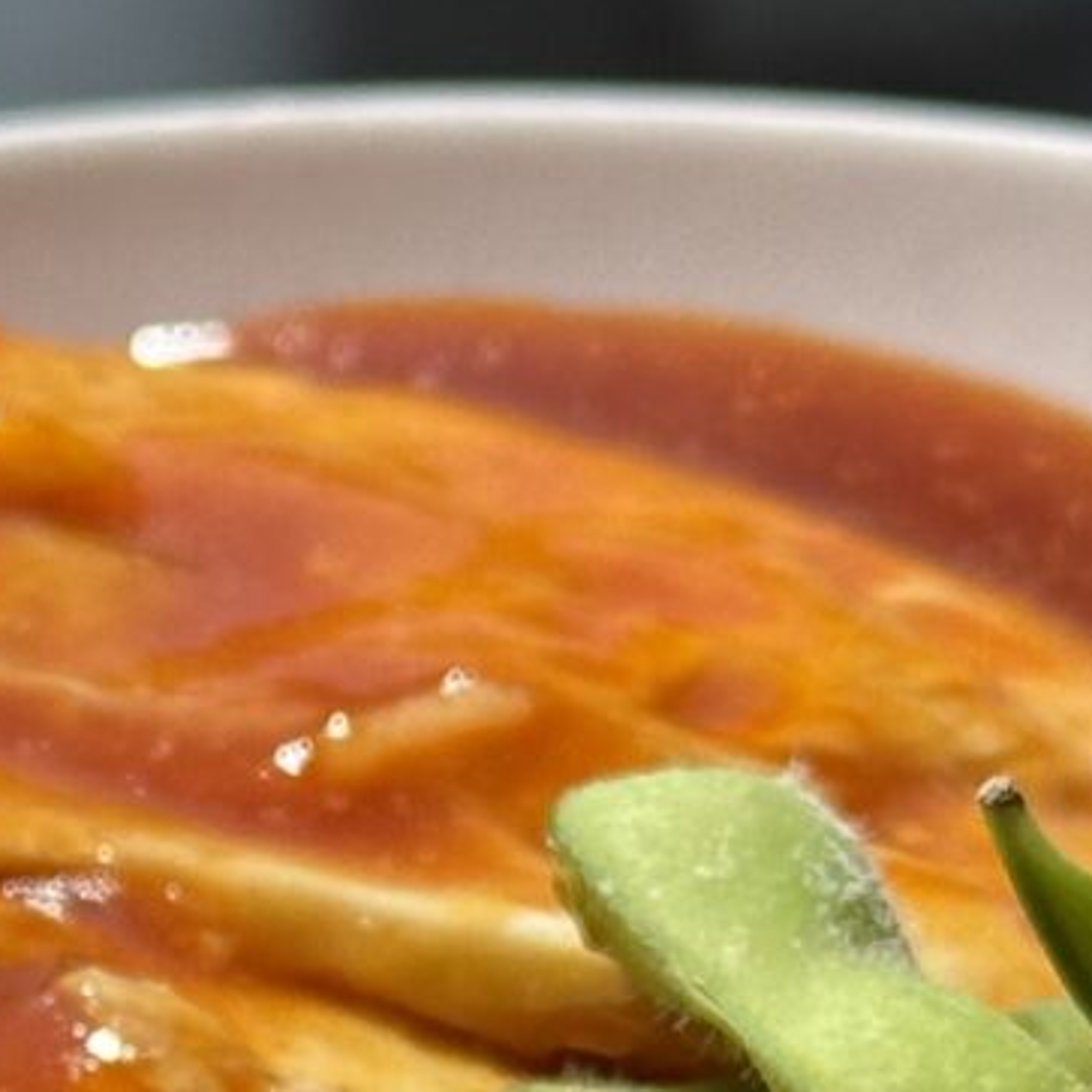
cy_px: 1838
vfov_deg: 7.3
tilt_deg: -44.1
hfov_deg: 7.5
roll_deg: +6.8
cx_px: 96
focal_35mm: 234
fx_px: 8352
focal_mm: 6.76
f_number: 1.78
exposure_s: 1/3534
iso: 64
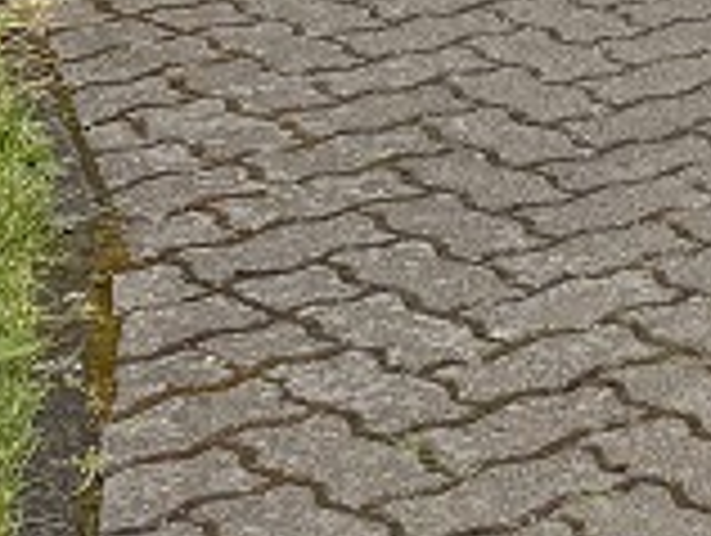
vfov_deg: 7.3
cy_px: -1009
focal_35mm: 182
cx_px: 1850
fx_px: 3744
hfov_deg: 9.4
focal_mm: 6.76
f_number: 1.8
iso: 80
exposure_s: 1/7400
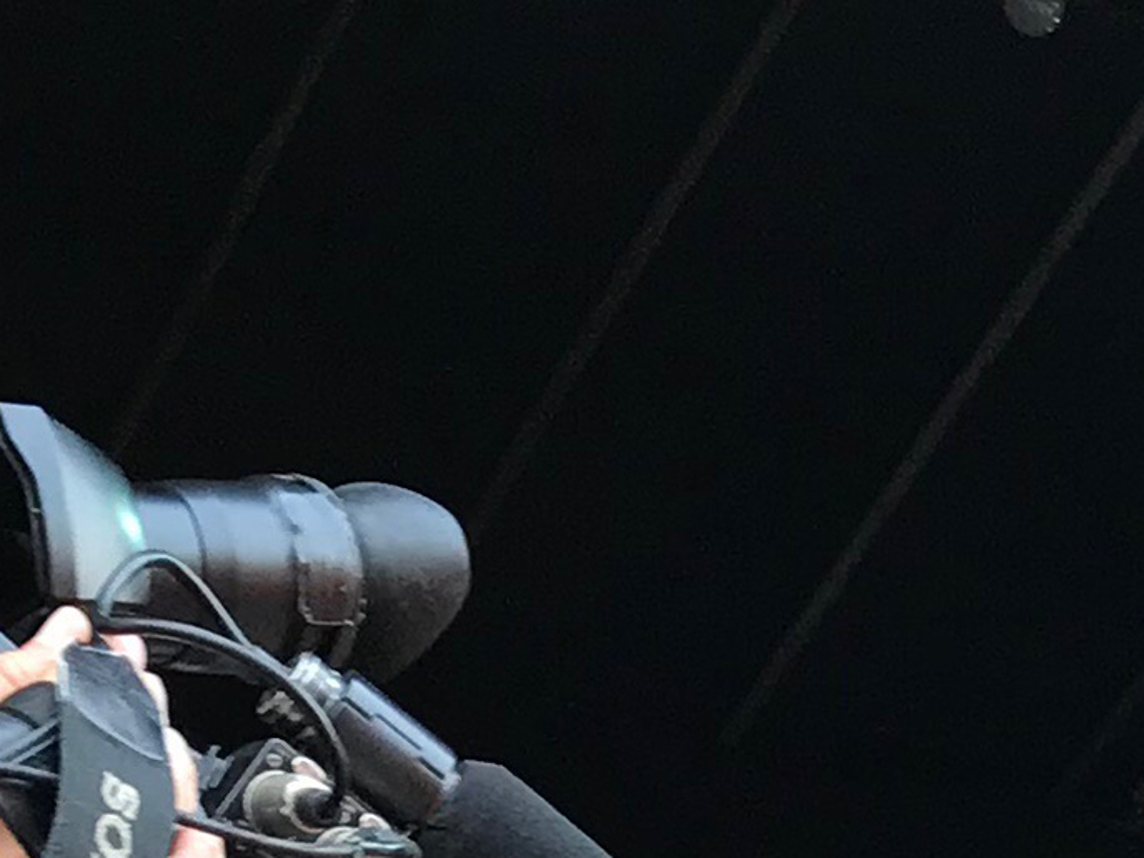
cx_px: 1297
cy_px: 1786
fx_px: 5386
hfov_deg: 11.9
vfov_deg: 8.6
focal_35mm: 163
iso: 40
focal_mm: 3.99
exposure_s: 1/120
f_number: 1.8
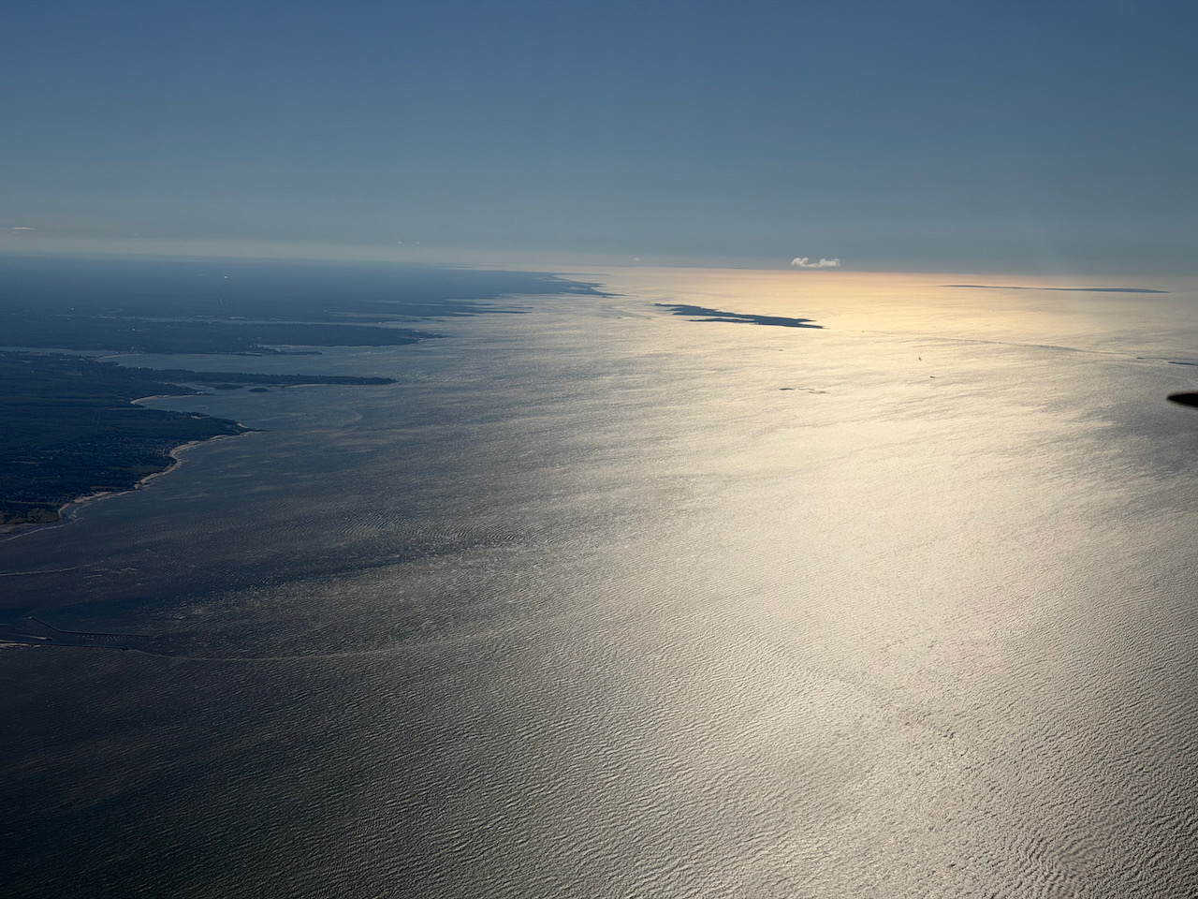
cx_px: 599
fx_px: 1661
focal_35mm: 48
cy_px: 450
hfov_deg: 39.7
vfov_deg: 30.3
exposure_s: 1/27778
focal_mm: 6.76
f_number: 1.78
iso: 80
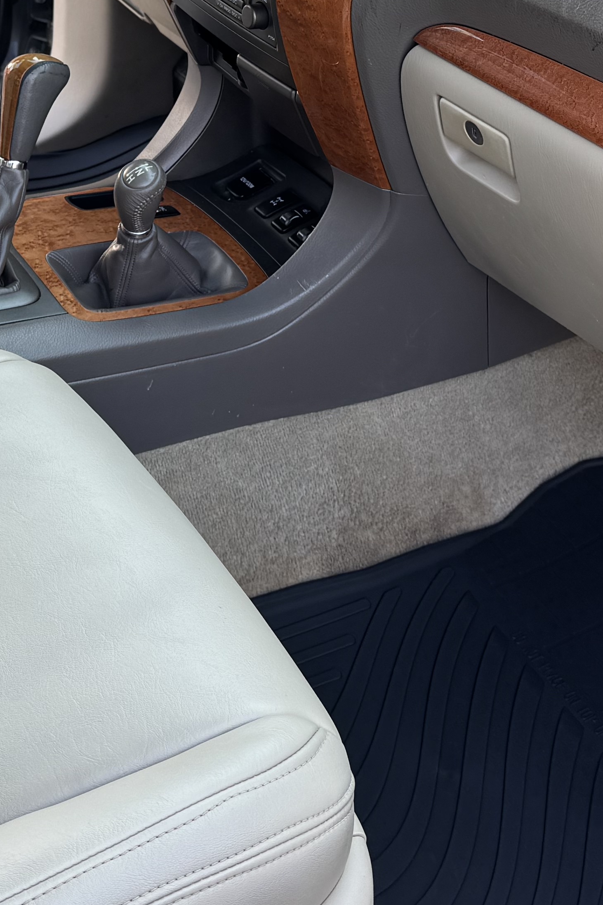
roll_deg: -6.3
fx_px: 1634
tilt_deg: -22.8
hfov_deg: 20.9
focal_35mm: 65
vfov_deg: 29.9
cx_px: 287
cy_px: 133
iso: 64
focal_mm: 6.76
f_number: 1.78
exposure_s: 1/186
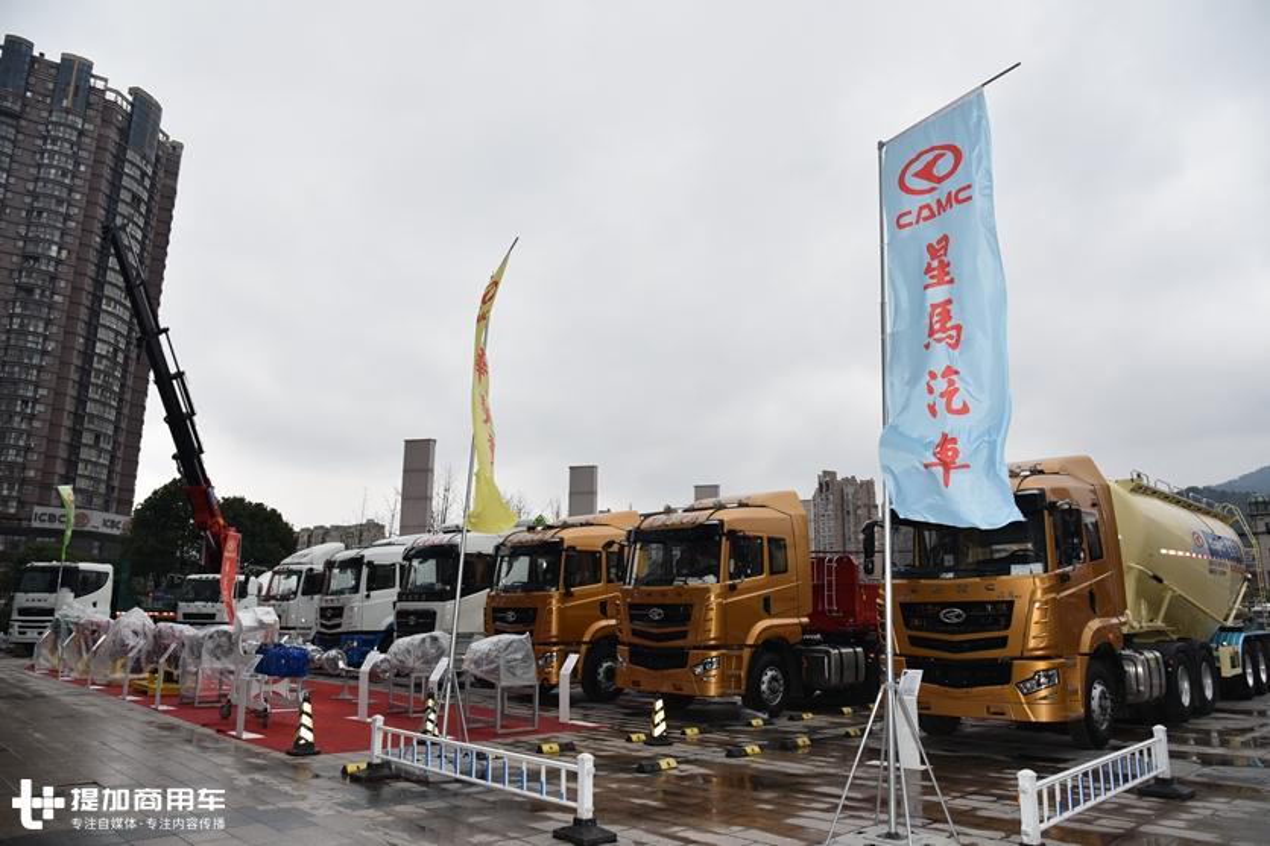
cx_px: 635
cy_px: 423
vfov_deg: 53.1
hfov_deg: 73.8
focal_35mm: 24
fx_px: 846
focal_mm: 24
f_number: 5.6
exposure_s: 1/125
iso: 720
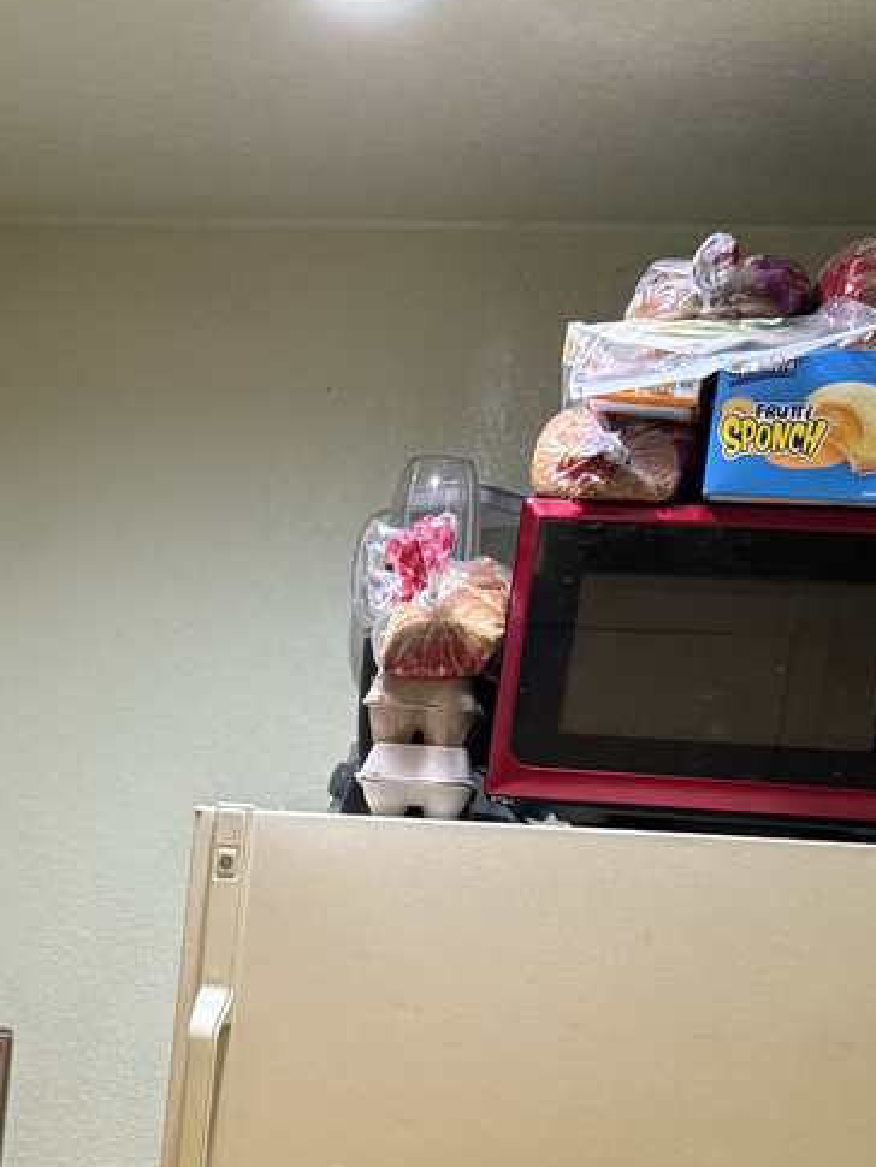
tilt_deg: -7.6
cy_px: 1273
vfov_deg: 24.0
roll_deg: -5.5
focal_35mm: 76
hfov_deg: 18.6
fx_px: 2563
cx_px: -96
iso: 200
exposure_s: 1/60
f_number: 1.78
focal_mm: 6.76
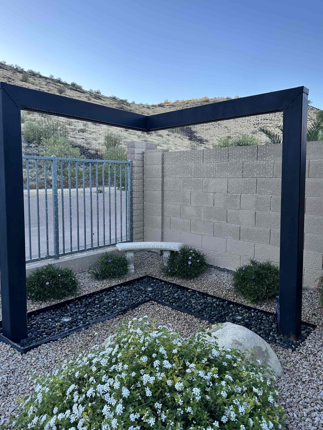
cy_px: 208
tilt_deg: -4.8
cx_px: 151
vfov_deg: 67.3
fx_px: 324
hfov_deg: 53.0
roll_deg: -0.7
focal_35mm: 26
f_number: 1.78
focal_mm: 6.86
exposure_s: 1/672
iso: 80
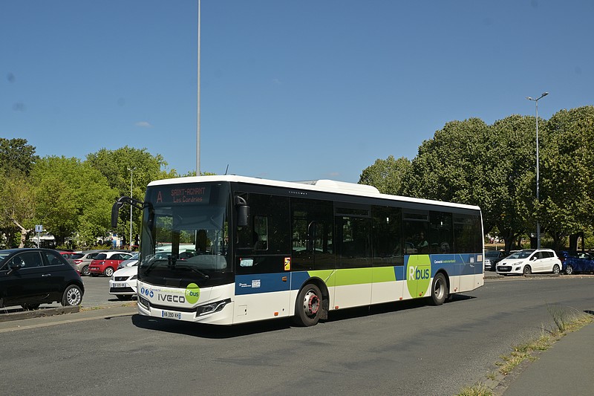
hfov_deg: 52.2
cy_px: 198
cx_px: 297
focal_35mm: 37
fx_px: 606
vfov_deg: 36.2
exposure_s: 1/500
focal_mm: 24.5
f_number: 8
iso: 100
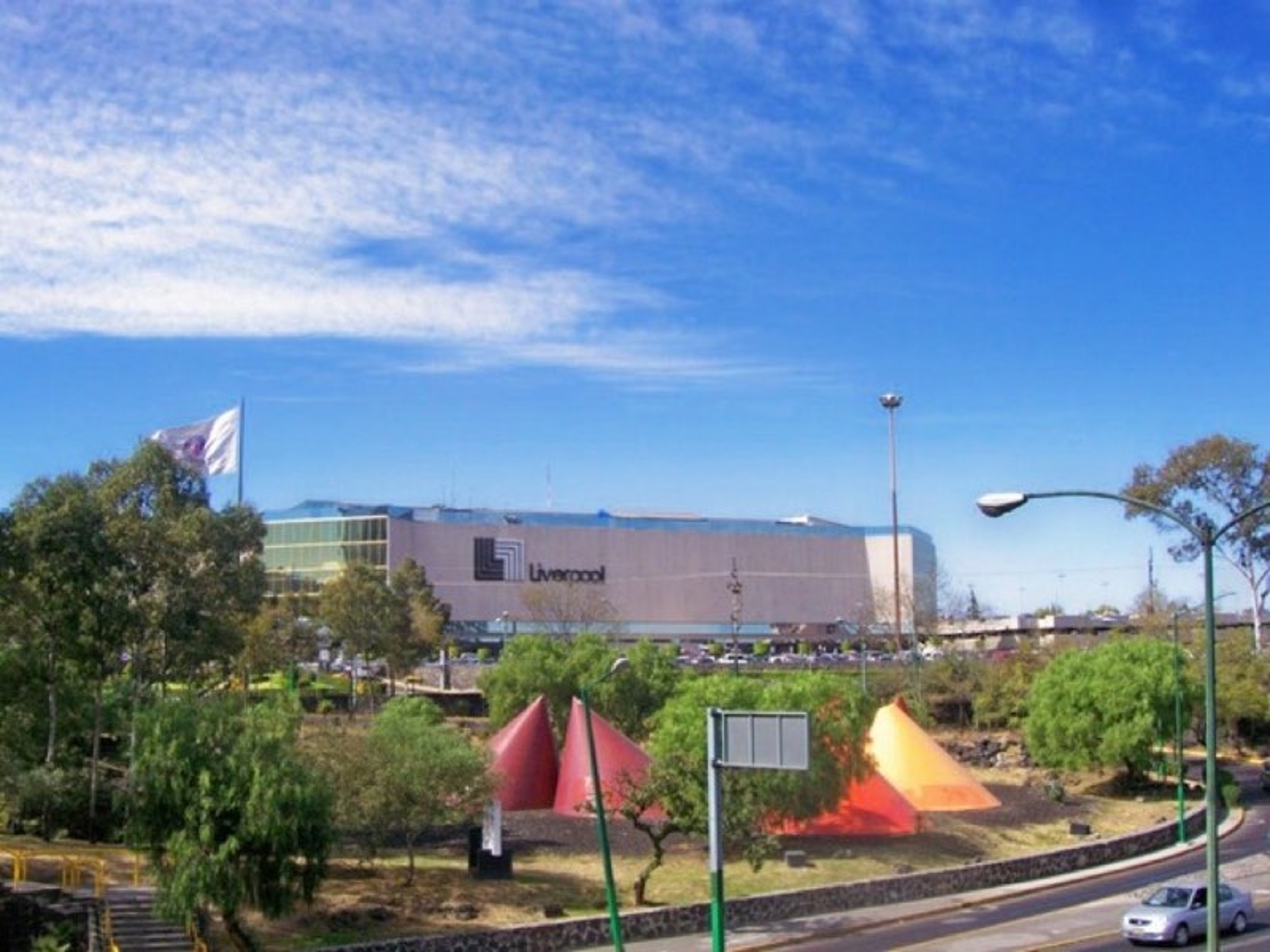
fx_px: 1541
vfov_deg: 34.3
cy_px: 476
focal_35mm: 42
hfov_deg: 44.8
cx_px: 635
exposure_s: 1/296
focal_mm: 7
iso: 80
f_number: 5.6
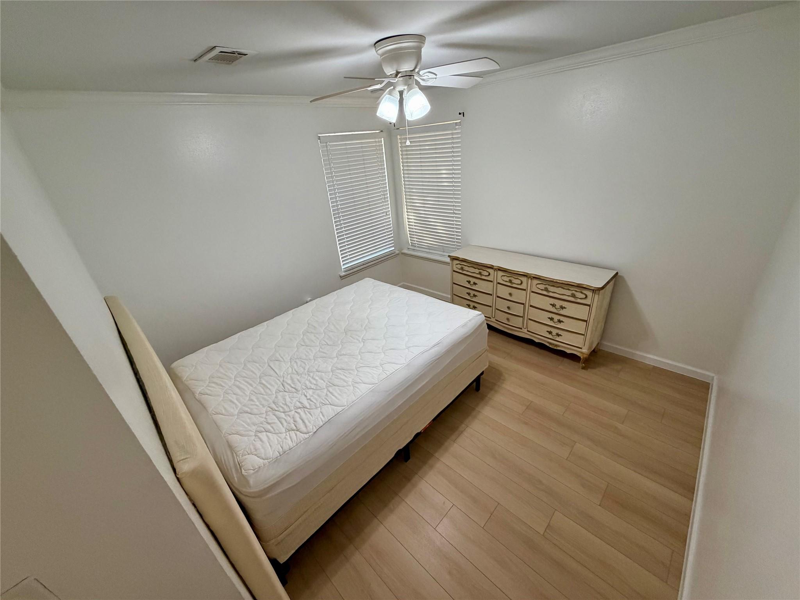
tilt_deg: -26.4
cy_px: 300
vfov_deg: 85.7
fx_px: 324
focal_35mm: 14
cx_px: 400
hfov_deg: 102.1
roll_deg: +6.6
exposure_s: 1/121
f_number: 2.2
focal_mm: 2.22
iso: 320
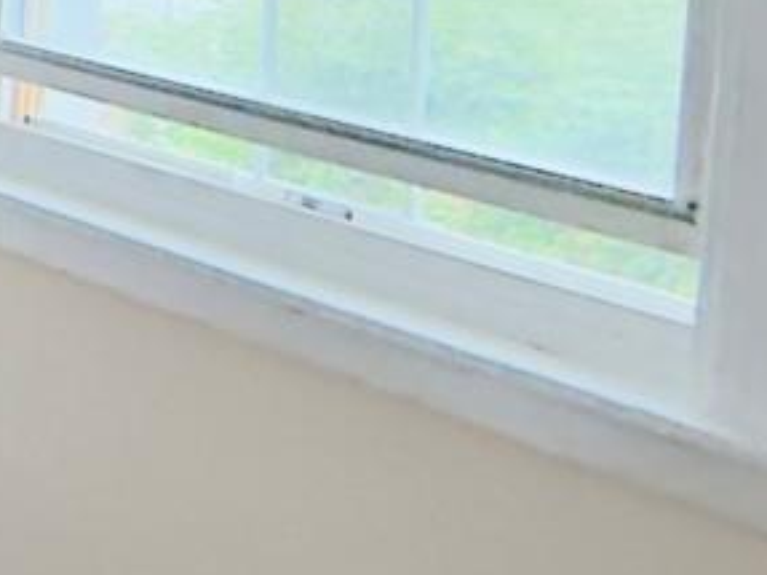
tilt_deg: -3.7
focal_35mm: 100
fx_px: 2215
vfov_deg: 14.0
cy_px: -227
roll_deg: -0.3
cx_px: -1601
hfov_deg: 11.1
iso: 640
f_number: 2.2
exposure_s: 1/60
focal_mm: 2.22
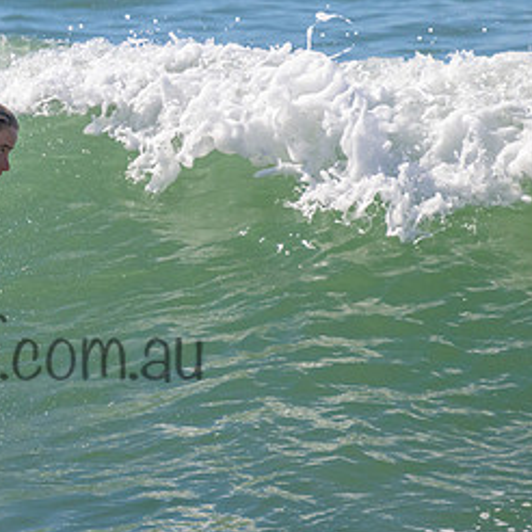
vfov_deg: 1.1
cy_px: 266
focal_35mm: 1662
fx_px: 28898
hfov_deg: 1.1
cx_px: -172
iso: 640
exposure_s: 1/2000
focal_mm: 640
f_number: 11
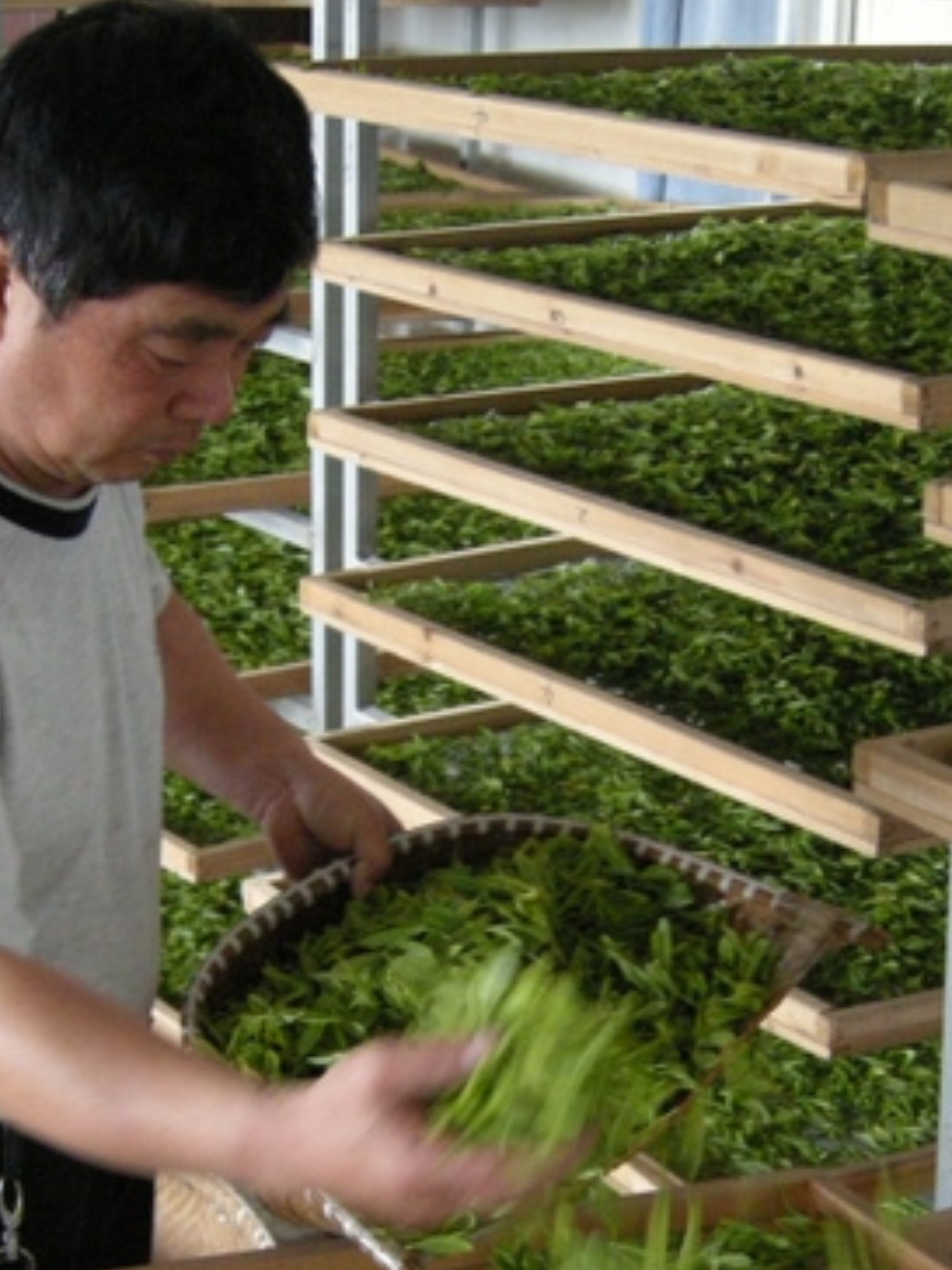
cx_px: 478
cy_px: 994
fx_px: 2824
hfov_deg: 19.1
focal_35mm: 77
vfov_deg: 25.0
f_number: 2.7
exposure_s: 1/37.7
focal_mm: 7.5
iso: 400
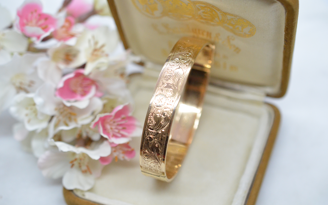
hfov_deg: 33.0
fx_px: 554
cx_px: 164
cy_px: 95
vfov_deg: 21.0
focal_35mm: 62
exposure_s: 1/1600
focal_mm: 40
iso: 2500
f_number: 4
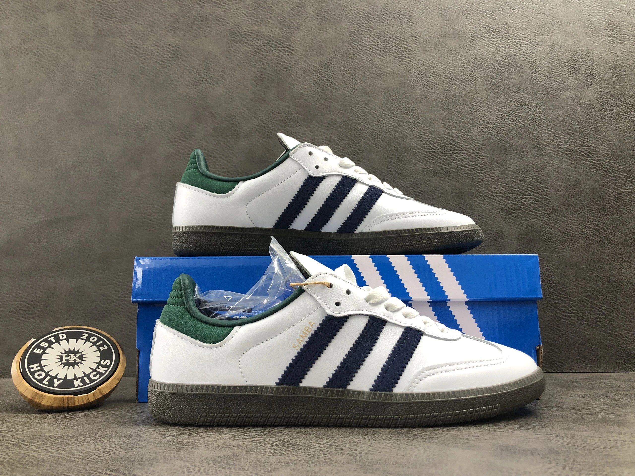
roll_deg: +0.4
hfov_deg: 63.4
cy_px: 238
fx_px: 514
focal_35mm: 28
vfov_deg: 49.7
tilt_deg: +7.5
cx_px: 318
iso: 40
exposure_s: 1/25
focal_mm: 4
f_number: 1.8
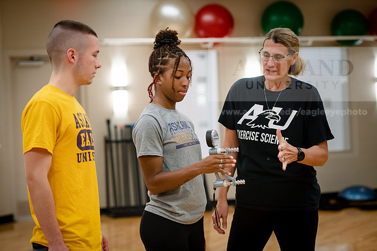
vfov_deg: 14.9
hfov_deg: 22.1
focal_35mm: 92
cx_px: 188
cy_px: 126
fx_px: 964
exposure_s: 1/160
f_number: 3.2
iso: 1250
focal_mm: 92
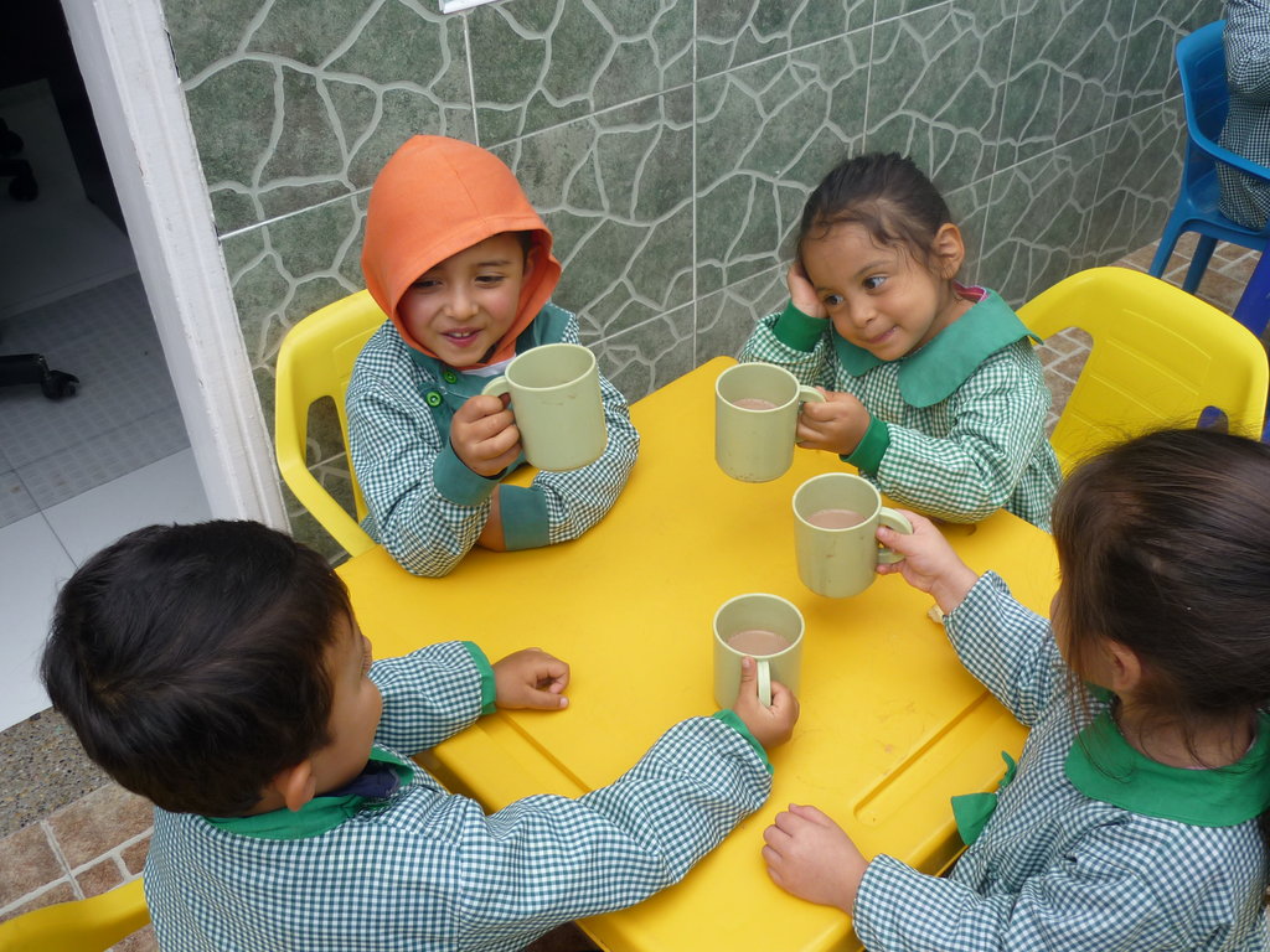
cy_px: 476
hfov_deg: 55.4
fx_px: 1211
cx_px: 635
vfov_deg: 42.9
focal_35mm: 33
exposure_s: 1/125
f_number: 2.8
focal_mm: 5.5
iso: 80
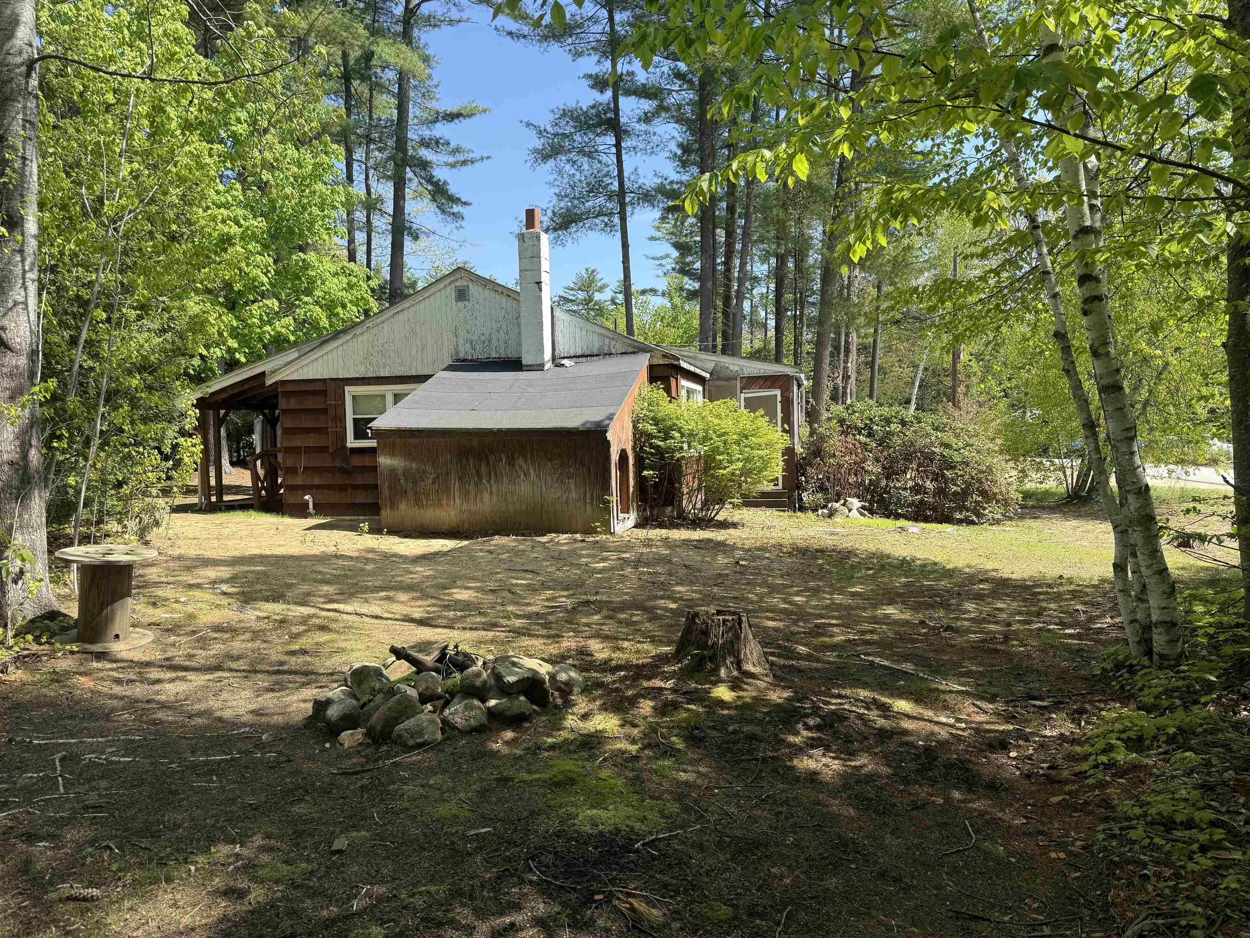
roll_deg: +1.9
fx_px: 867
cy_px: 469
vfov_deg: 56.8
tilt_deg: -2.3
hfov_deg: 71.6
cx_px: 625
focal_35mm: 24
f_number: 1.78
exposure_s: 1/1361
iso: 80
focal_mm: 6.76
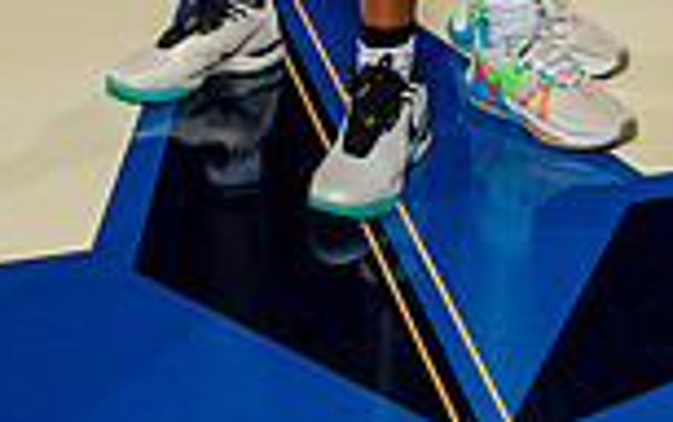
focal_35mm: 117
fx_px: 2148
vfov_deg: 10.0
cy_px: -563
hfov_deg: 17.8
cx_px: 356
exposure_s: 1/250
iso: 640
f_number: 5.6
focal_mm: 39
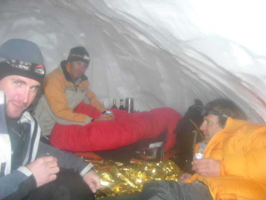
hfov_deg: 52.6
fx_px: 269
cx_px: 133
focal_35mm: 35
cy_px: 100
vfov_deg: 40.7
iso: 100
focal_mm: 8.9
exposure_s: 1/60.1
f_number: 2.8
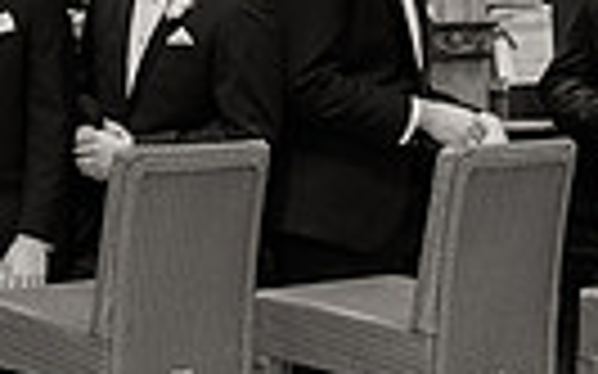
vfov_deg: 10.8
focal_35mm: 120
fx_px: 1955
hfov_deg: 16.0
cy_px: -7
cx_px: -292
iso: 1600
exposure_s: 1/160
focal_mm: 27
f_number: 4
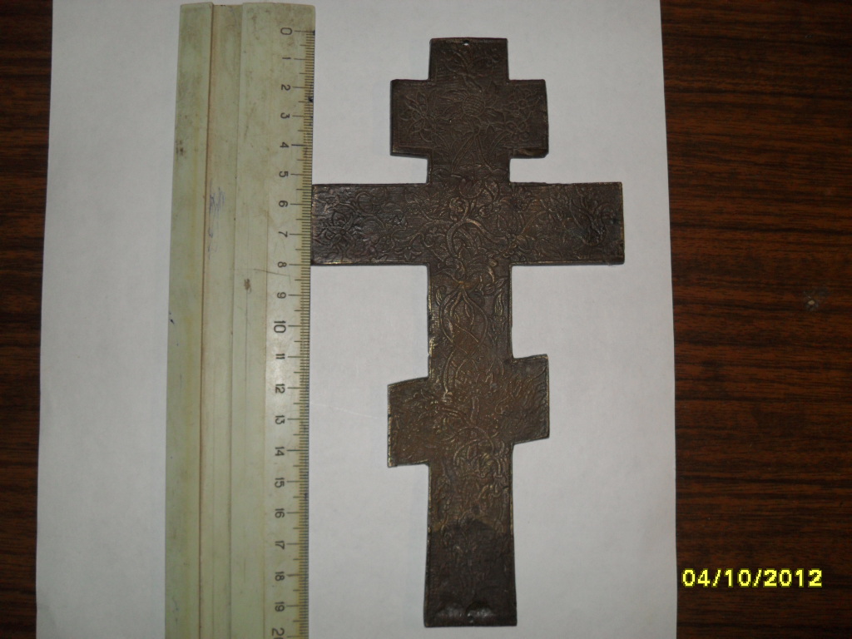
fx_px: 861
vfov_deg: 40.7
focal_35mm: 35
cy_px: 320
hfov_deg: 52.6
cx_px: 426
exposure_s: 1/45
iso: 100
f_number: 8.9
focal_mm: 6.2
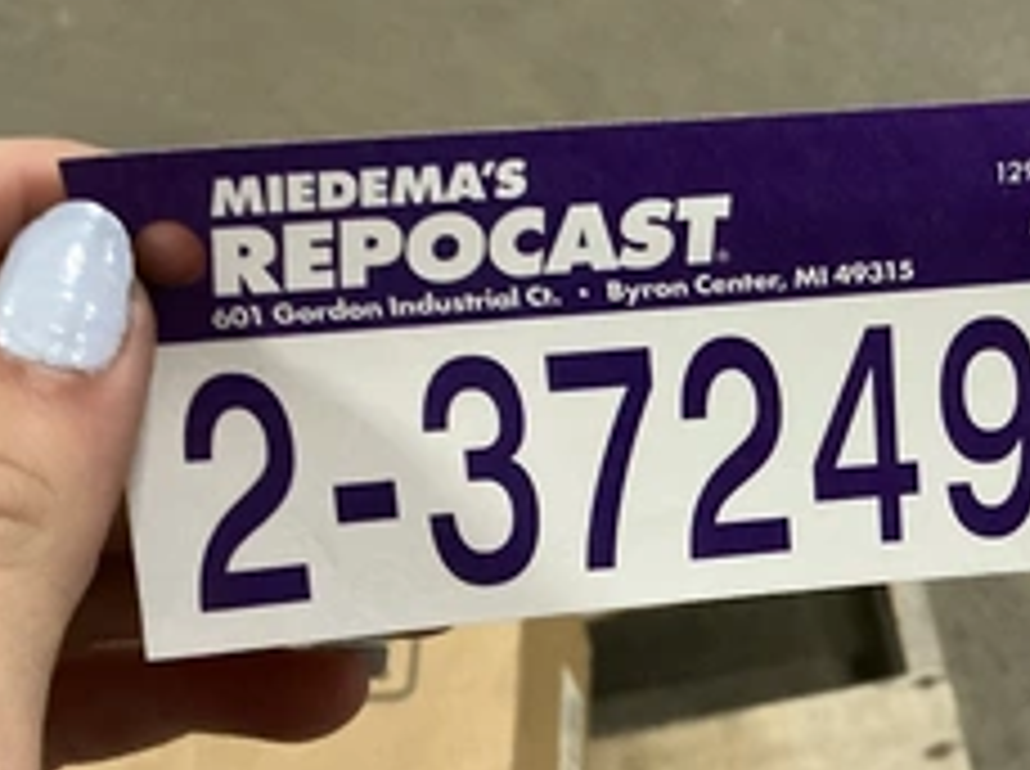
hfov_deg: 37.4
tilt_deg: -54.8
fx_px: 1456
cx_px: 841
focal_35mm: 49
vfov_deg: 29.6
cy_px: 338
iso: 250
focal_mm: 3
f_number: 1.8
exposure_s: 1/60
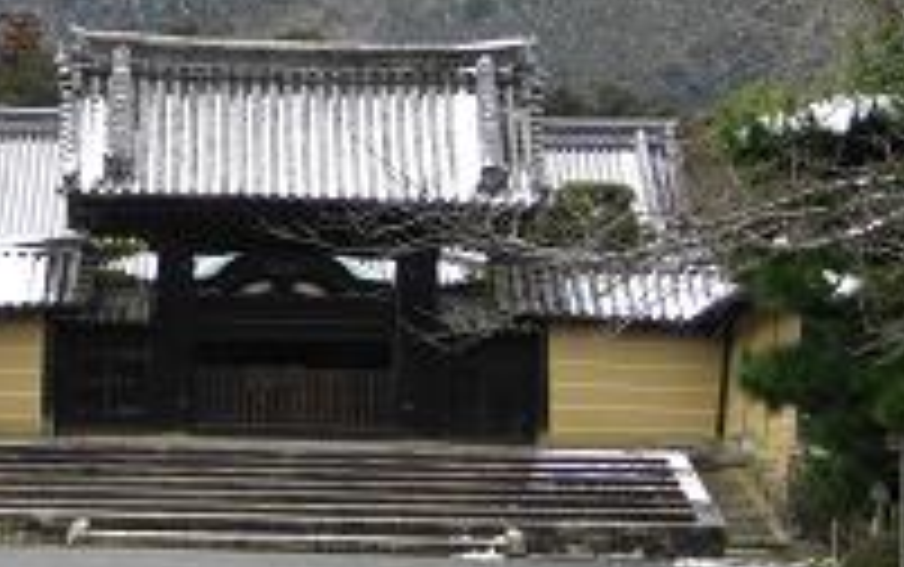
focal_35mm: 127
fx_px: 3132
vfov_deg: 10.3
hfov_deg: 16.4
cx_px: 245
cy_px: 202
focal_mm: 11
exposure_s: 1/200
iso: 100
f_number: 4.1
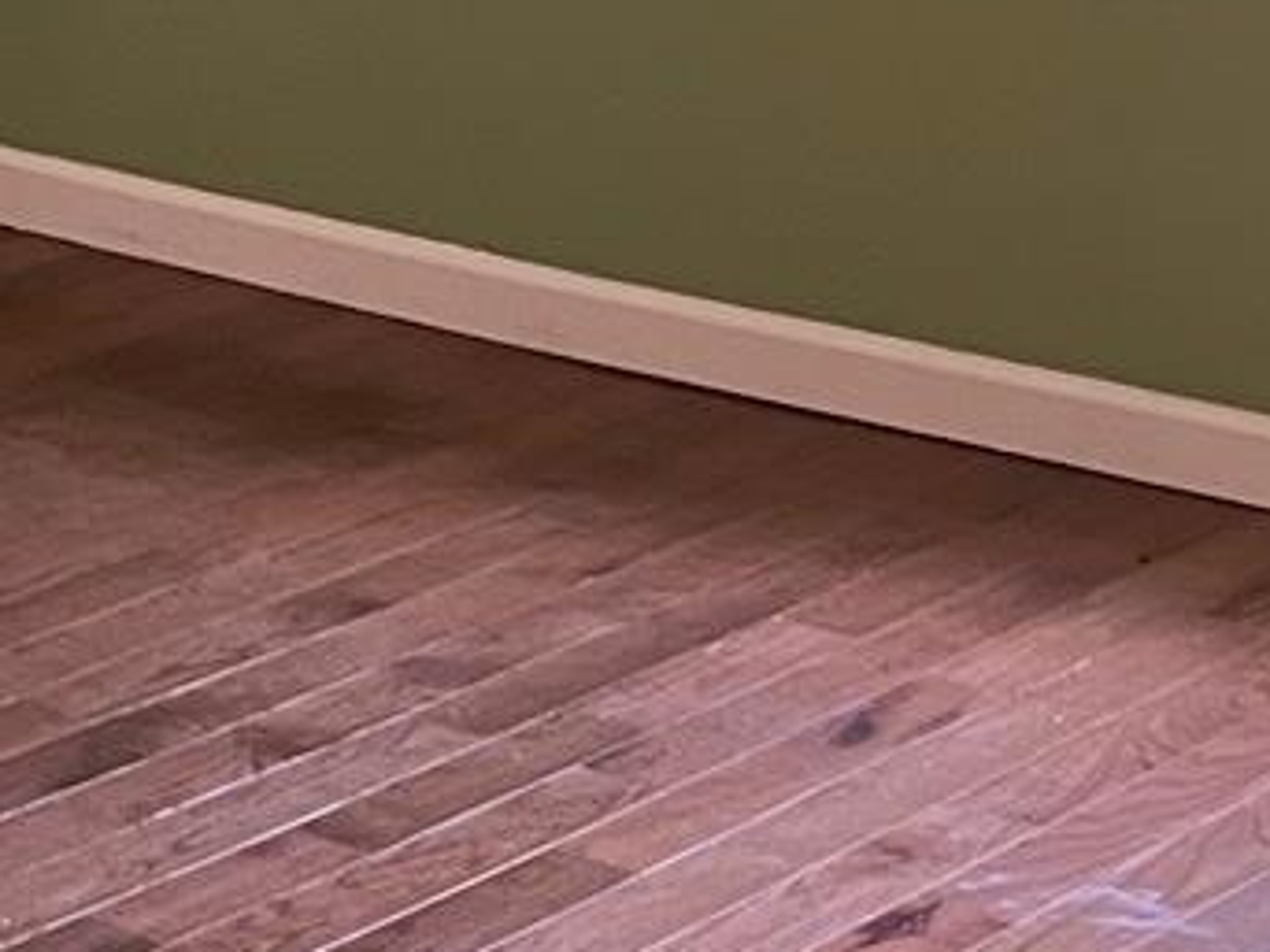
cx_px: -889
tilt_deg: -2.7
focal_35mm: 153
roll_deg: -0.3
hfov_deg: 12.0
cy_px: -1022
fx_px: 5611
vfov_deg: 9.1
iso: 250
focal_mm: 5.1
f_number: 1.6
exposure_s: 1/60
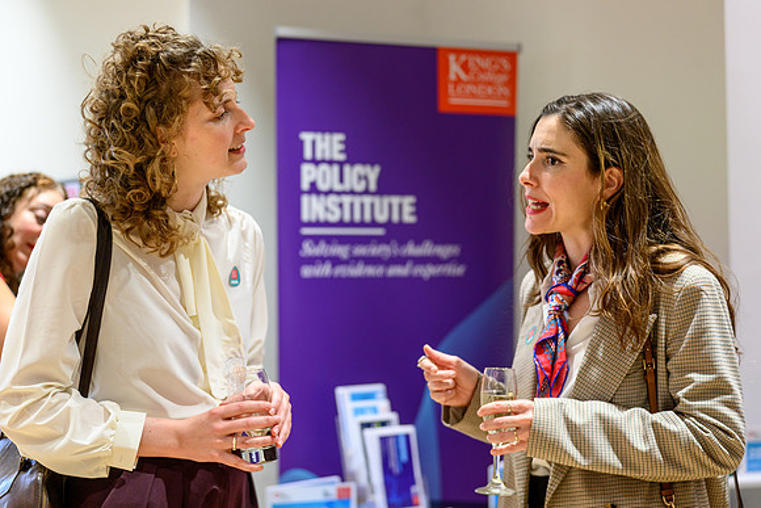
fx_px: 1119
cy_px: 254
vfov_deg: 25.6
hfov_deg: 37.6
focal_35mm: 53
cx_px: 380
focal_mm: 52
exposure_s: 1/200
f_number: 2.2
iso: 1250
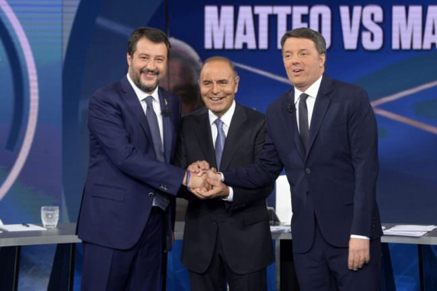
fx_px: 1238
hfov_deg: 20.0
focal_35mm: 102
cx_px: 218
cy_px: 146
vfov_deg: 13.4
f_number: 5.6
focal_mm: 102
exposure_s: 1/250
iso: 2500
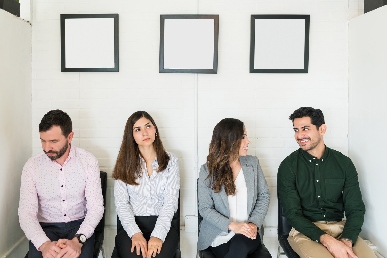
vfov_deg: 37.9
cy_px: 129
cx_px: 194
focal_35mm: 35
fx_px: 376
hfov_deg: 54.4
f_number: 1.8
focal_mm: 35
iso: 160
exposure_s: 1/160
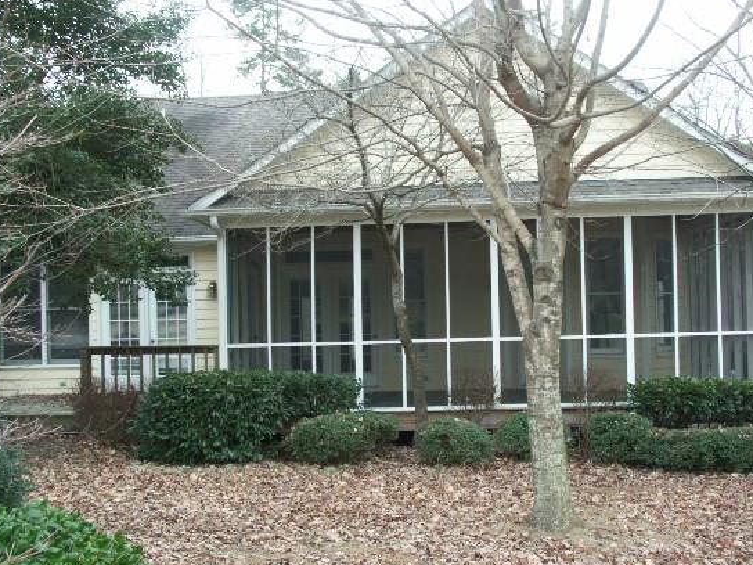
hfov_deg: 46.8
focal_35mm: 40
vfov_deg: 36.0
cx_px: 383
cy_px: 285
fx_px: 870
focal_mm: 8.87
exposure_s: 1/25
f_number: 2.8
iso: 100
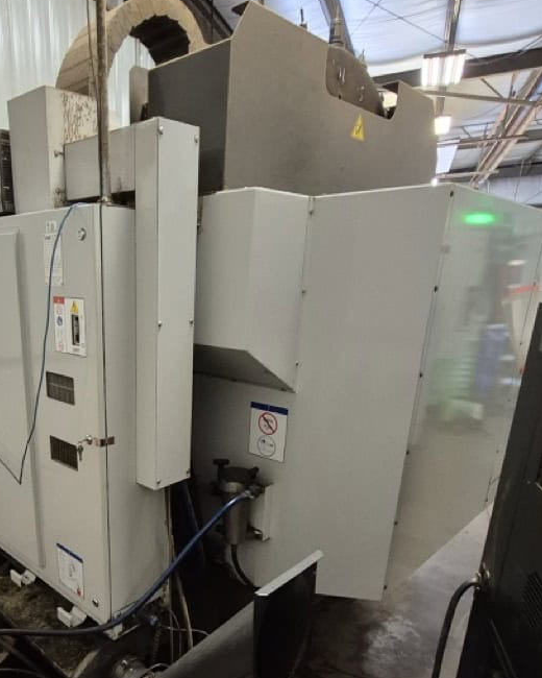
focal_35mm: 25
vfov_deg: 66.8
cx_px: 145
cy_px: 435
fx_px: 501
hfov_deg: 54.5
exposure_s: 1/60
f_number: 2.2
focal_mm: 1.7
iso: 500
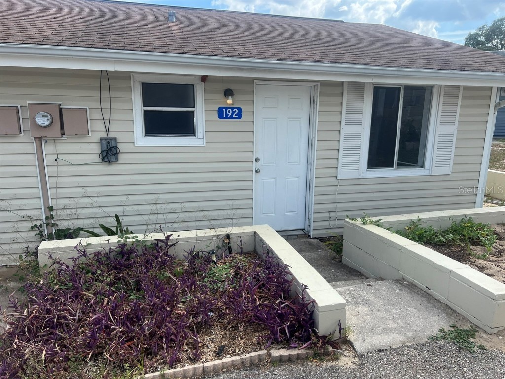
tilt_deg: -11.8
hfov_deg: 67.3
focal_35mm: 26
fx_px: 379
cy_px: 190
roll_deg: -0.8
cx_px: 252
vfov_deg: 53.1
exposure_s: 1/1575
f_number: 1.5
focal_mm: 5.7
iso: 50
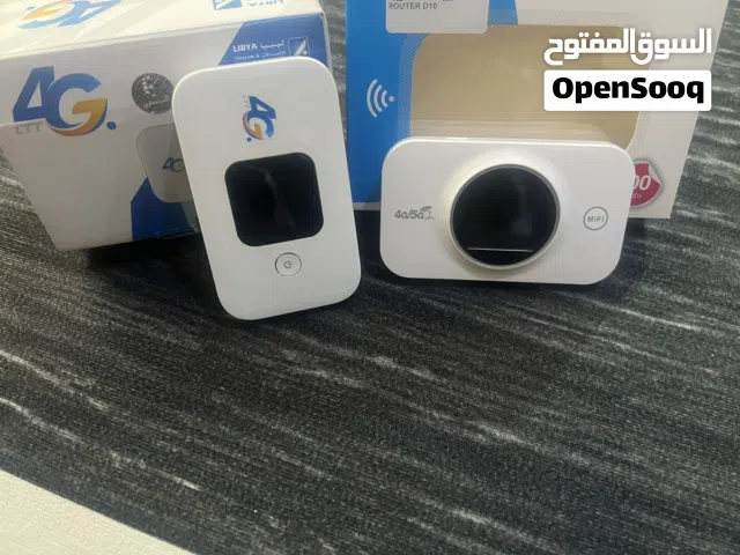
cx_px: 370
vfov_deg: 53.1
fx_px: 556
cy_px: 278
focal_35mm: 26
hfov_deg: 67.3
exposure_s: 1/33
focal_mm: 5.7
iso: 500
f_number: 1.5
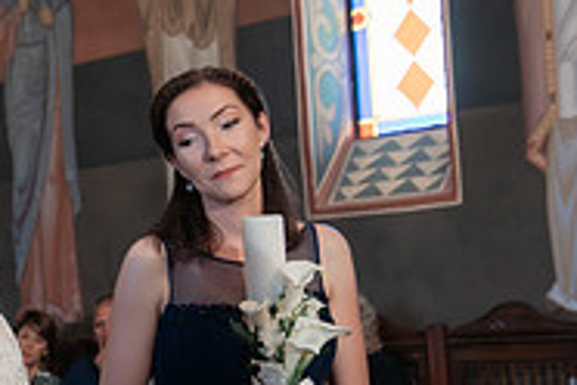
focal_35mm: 75
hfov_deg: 24.6
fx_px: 1202
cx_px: -102
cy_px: 280
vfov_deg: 18.1
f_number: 2.8
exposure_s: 1/200
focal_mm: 21
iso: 3200
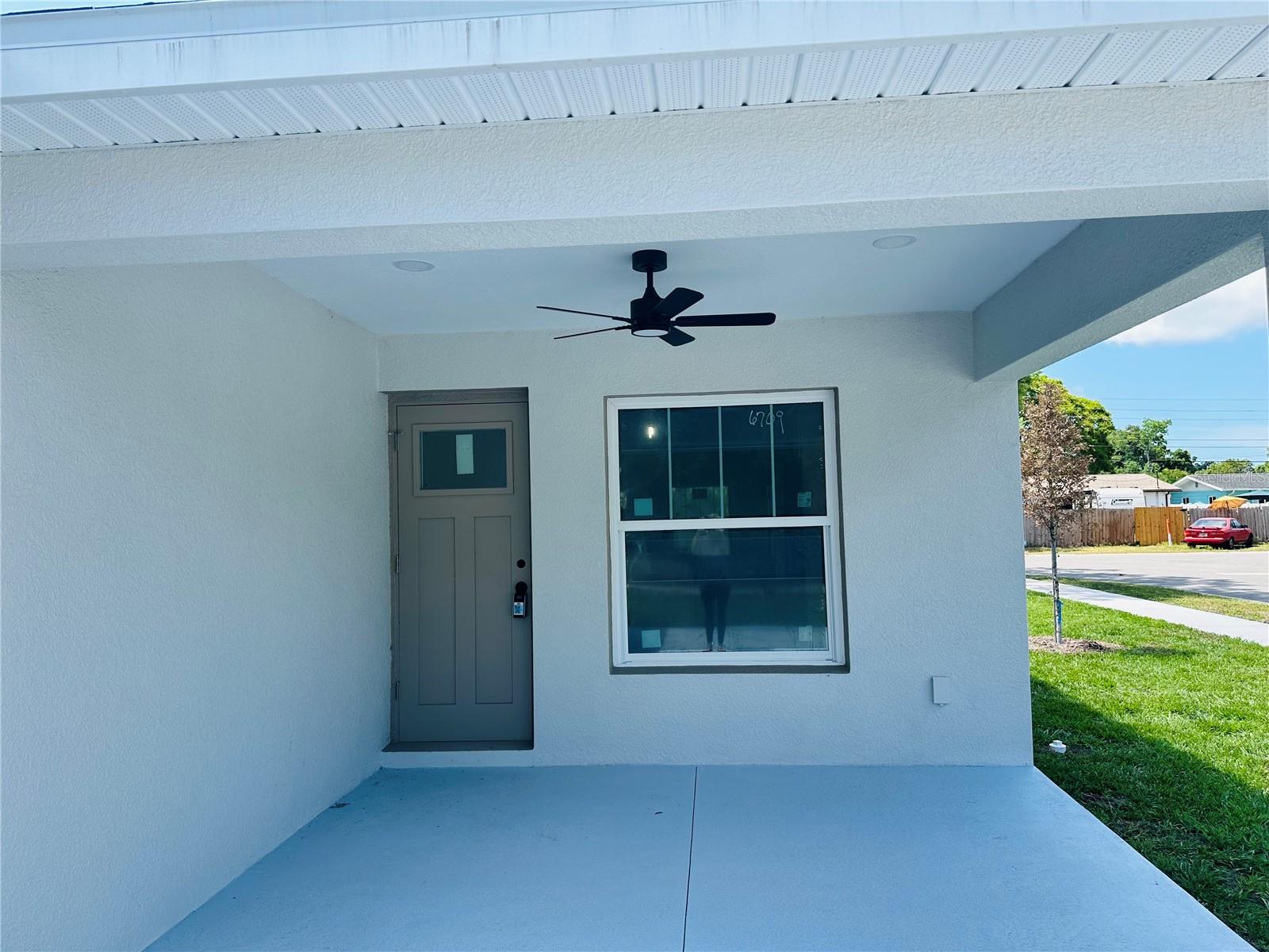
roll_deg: +0.9
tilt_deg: +4.4
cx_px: 634
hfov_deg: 71.6
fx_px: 880
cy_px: 476
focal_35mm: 24
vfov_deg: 56.8
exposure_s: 1/1664
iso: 80
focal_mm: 6.86
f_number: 1.78
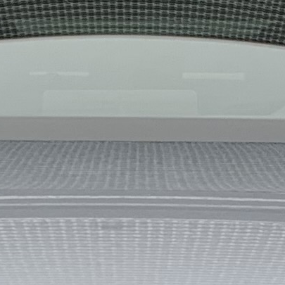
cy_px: 384
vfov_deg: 7.5
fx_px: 2133
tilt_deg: -6.4
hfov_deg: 7.6
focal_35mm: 229
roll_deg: -0.1
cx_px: 117
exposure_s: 1/176
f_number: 1.8
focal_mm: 4.25
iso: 25
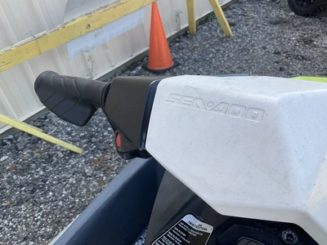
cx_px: 164
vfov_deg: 48.2
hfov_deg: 61.7
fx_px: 274
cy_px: 122
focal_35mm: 29
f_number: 1.8
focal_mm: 3
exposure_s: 1/504
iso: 25
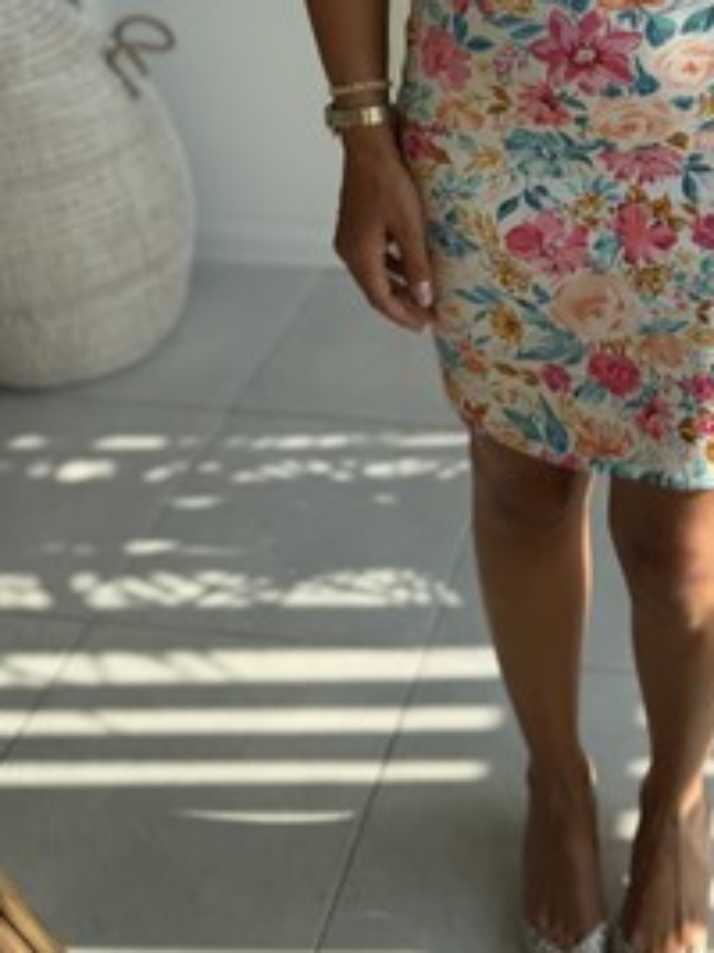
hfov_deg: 29.0
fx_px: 1321
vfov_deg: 37.8
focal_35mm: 48
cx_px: 650
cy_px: 148
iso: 80
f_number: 1.78
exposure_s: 1/1689
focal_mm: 6.76
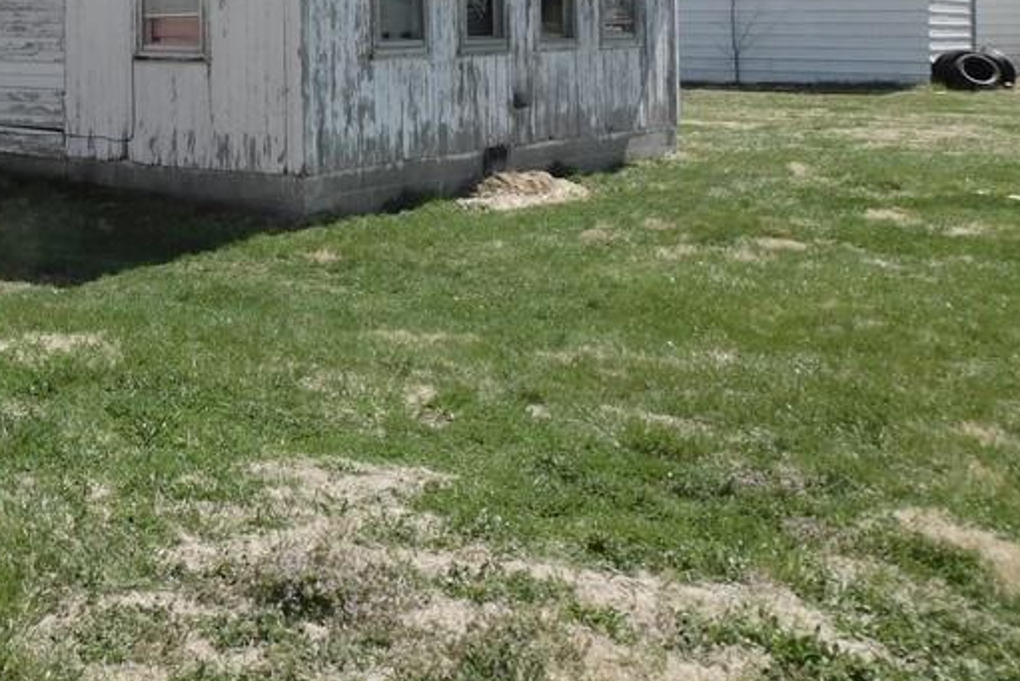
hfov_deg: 36.7
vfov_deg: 25.5
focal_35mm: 50
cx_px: 70
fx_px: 1417
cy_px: -26
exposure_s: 1/1250
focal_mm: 4.3
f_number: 3.3
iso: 125
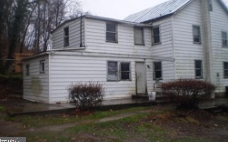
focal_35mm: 39
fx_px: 242
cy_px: 59
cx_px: 114
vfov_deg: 32.7
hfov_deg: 50.4
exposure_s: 1/30
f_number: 3.1
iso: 100
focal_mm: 6.3
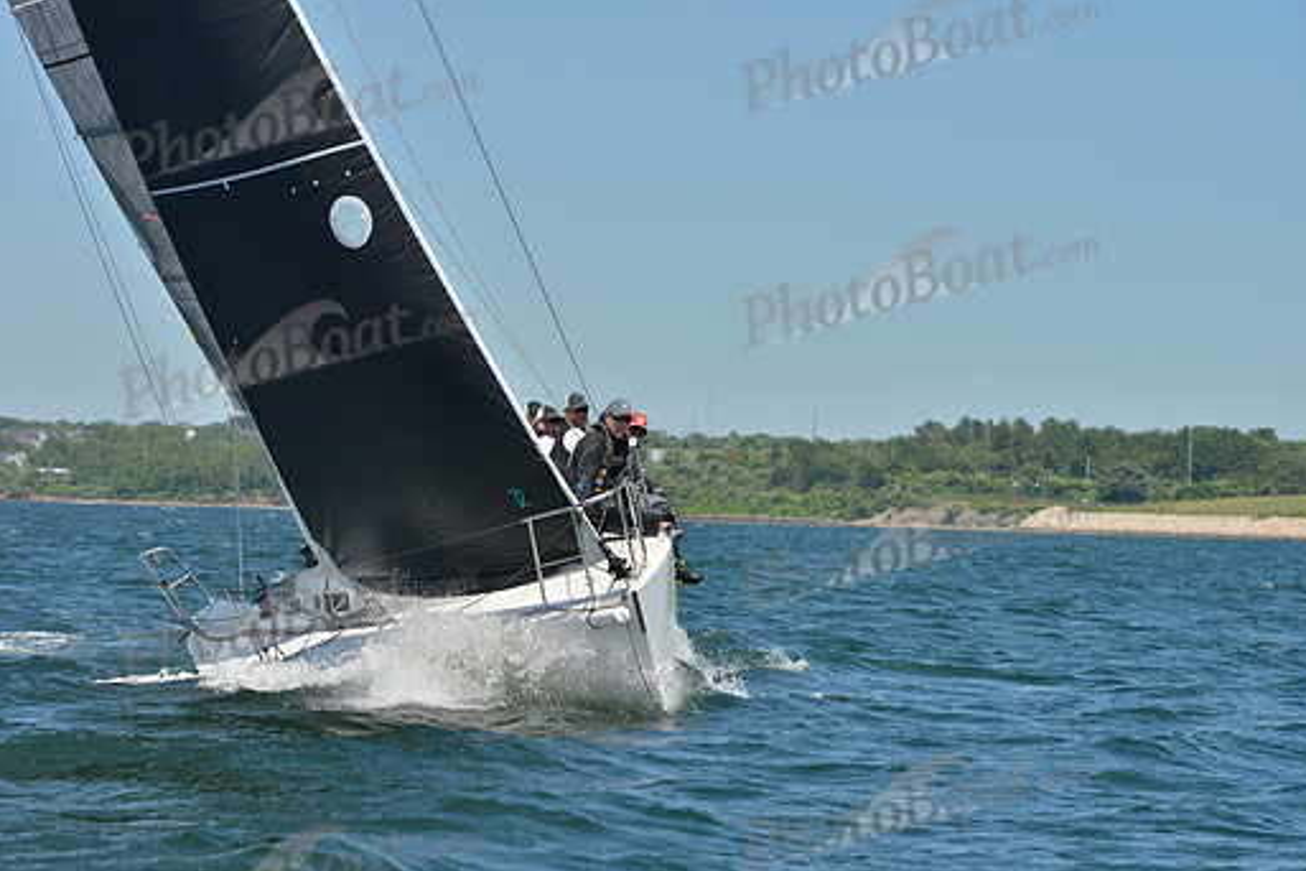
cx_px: 611
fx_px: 5332
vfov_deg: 9.3
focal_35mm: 147
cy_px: 450
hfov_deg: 14.0
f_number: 8
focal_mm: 130
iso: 280
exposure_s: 1/1250
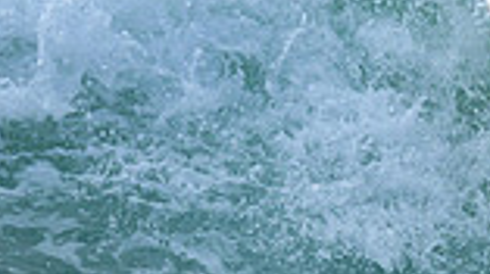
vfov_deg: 0.4
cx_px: 953
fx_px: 44813
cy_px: -241
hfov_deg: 0.6
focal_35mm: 3452
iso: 500
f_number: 6.3
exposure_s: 1/3200
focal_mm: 800
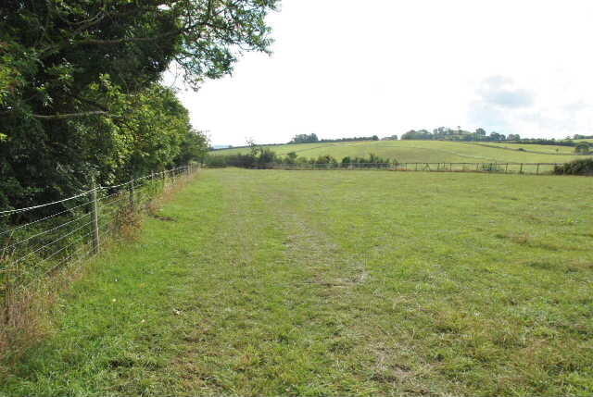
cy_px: 198
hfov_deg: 67.3
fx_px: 445
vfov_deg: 48.1
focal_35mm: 27
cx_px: 296
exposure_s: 1/250
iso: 100
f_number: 8
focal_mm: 18
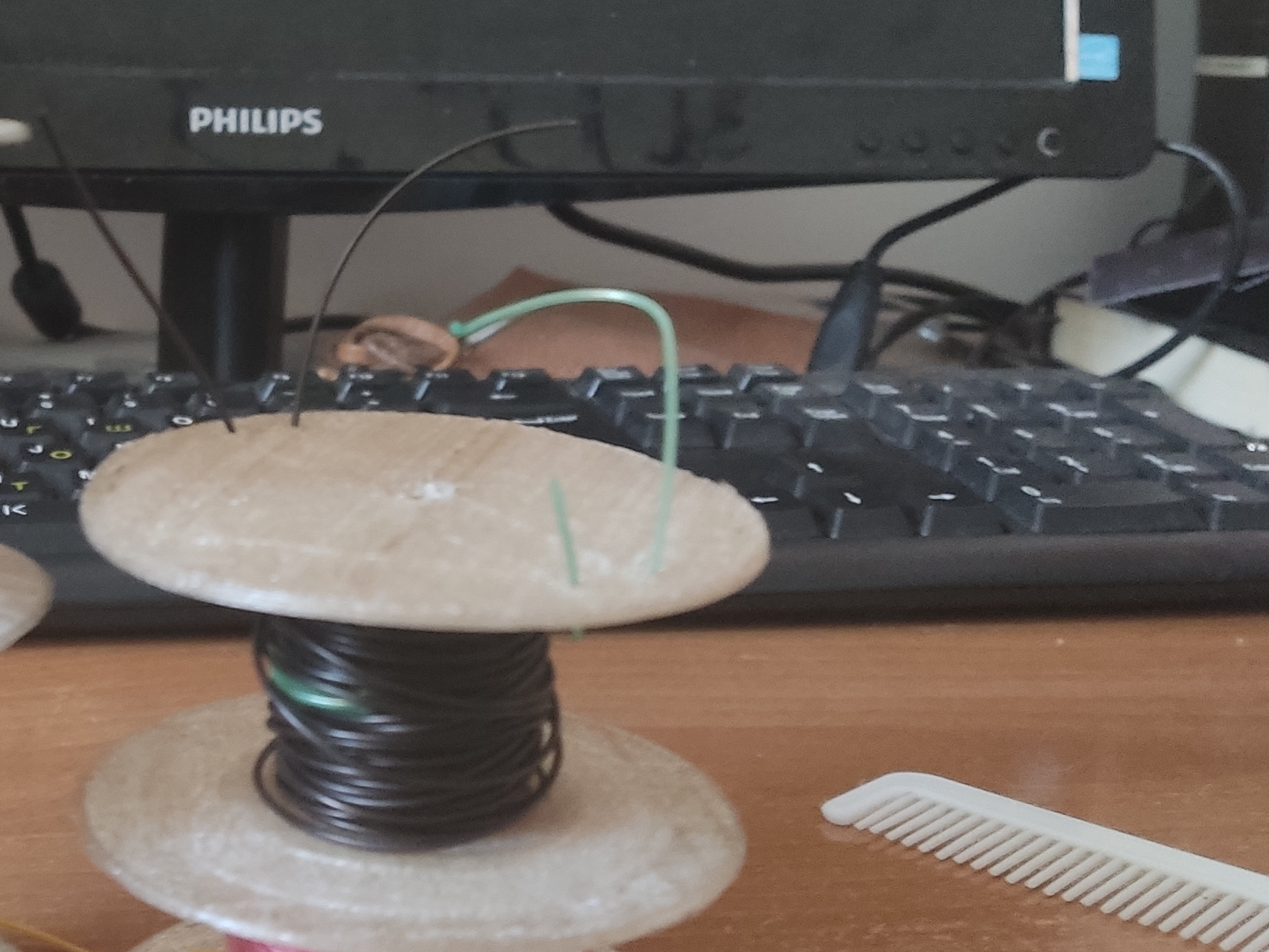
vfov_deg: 26.9
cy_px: 344
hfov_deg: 34.3
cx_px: 235
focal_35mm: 54
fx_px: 1980
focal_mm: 4.71
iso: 1260
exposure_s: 1/25
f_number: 1.79
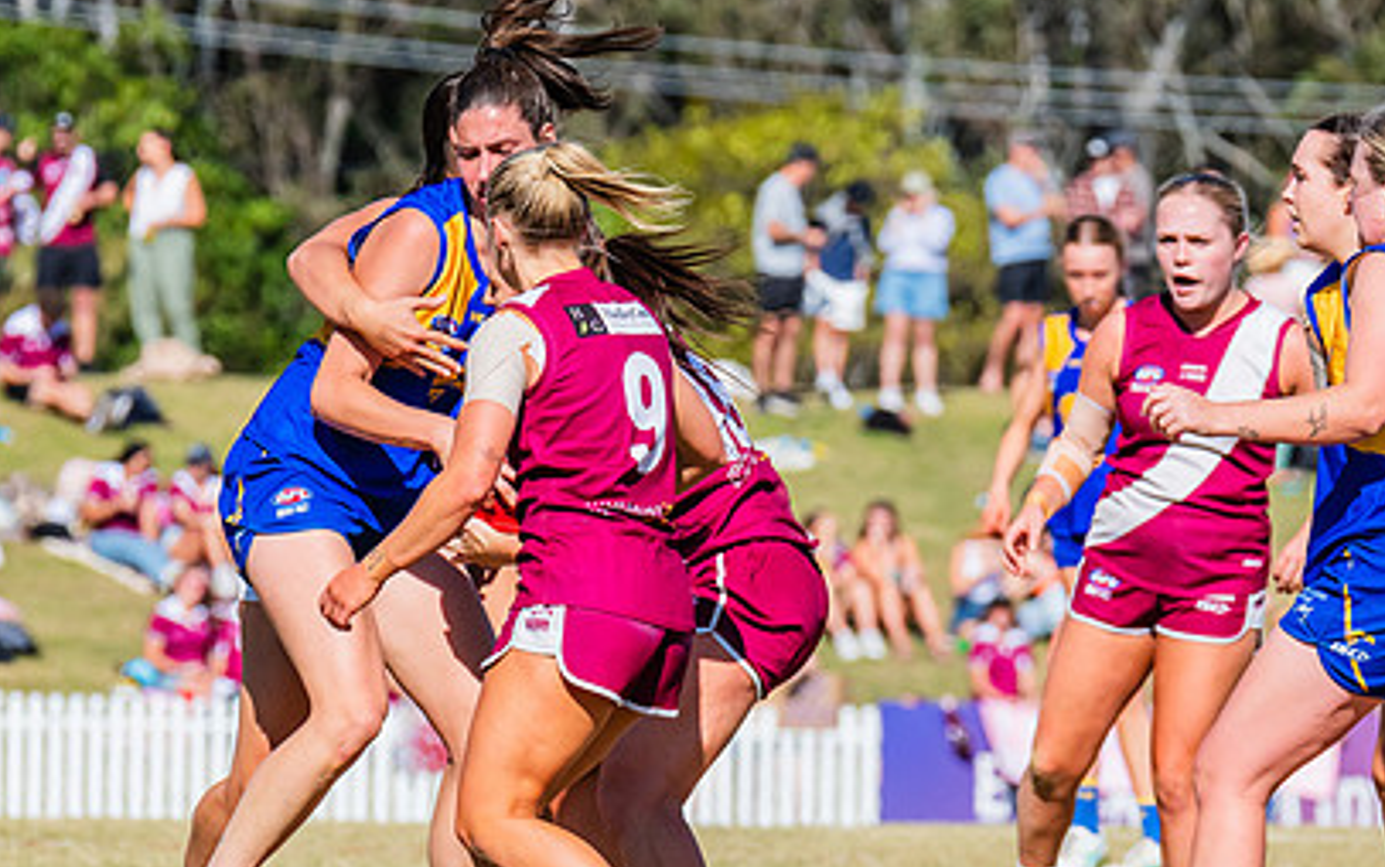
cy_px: 466
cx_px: 815
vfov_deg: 2.1
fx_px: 23786
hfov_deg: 3.3
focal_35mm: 630
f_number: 11
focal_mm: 330
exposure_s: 1/1600
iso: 800
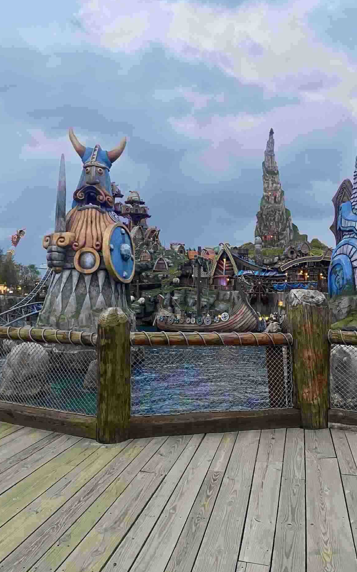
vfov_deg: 62.9
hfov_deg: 41.5
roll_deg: -0.3
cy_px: 280
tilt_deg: +2.6
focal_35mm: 30
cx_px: 225
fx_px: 467
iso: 250
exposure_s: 1/60
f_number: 1.8
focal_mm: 4.25
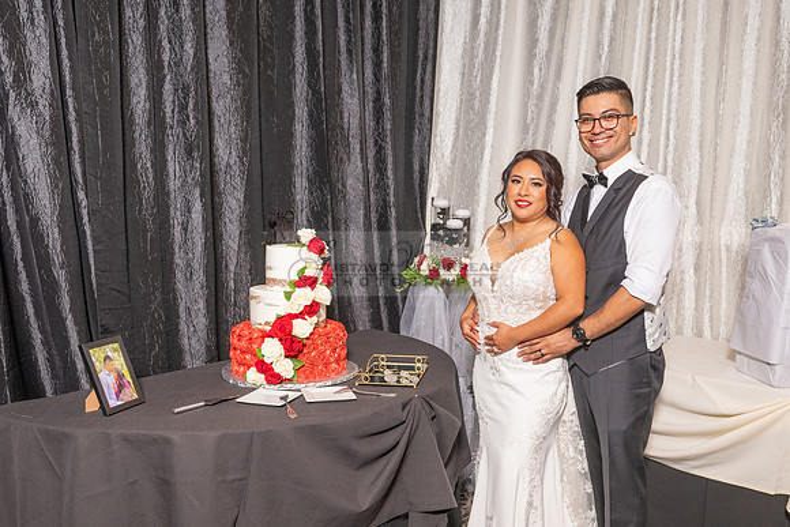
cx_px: 417
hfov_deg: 54.5
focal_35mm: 35
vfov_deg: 37.6
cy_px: 343
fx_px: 767
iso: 800
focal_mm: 26
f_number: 5
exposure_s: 1/200
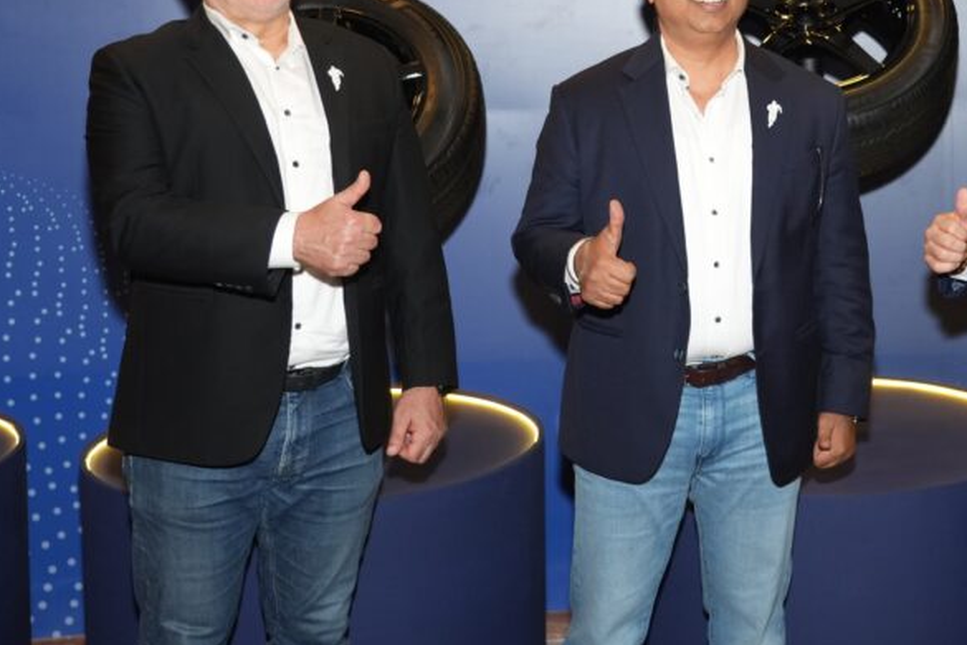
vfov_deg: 21.2
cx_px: 755
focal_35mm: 63
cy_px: 107
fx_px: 1692
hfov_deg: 31.2
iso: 1250
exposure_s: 1/250
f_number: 4
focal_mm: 36
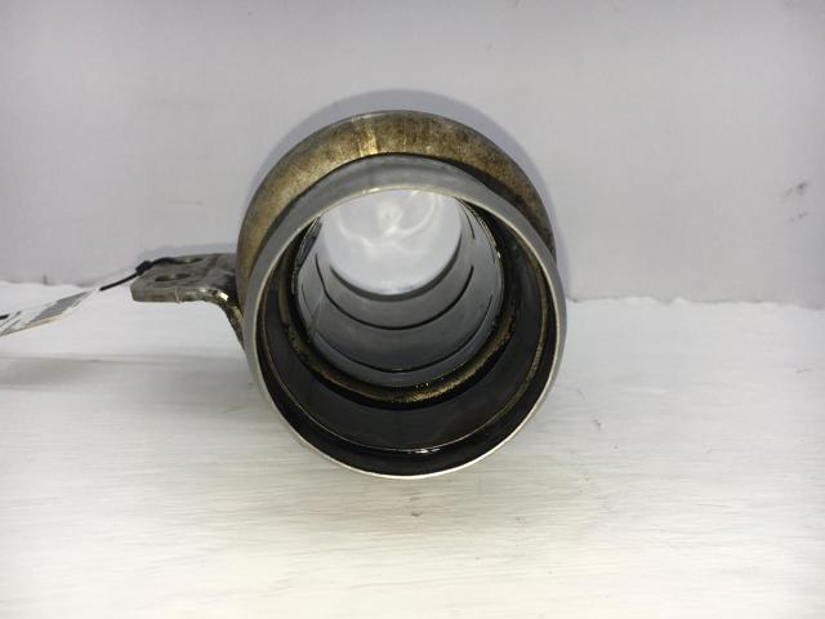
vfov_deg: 48.2
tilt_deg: -12.4
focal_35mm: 29
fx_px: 691
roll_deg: -1.4
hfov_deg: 61.7
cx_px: 412
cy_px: 310
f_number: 2.2
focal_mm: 4.15
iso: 25
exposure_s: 1/458
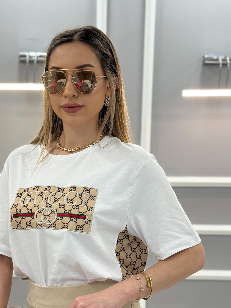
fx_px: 596
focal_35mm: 67
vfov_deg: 28.7
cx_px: 79
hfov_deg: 21.8
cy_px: 211
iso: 80
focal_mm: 6.76
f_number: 1.78
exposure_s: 1/100
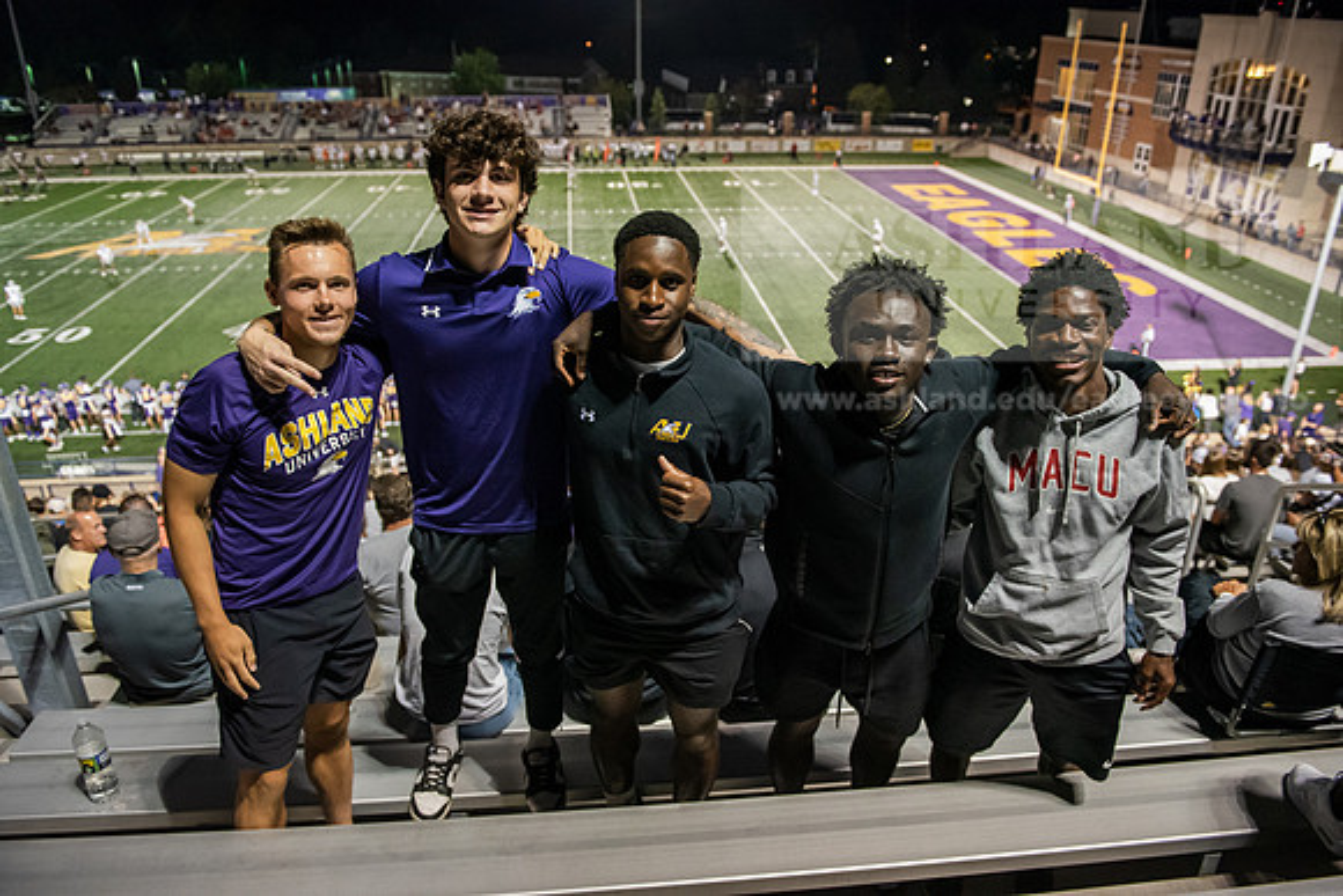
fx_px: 970
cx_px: 672
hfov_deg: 69.4
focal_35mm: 26
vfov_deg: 49.6
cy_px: 448
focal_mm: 26
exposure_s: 1/200
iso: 5000
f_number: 3.5
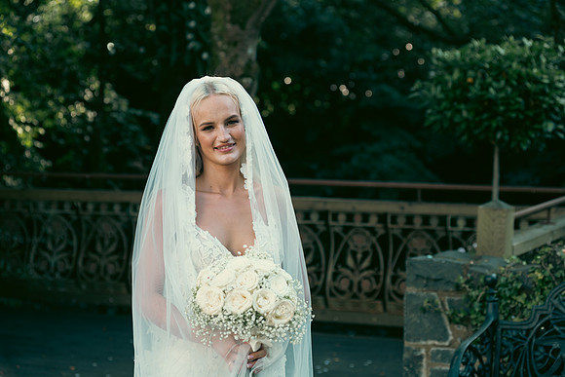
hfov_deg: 23.6
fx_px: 1350
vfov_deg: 15.9
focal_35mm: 86
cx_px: 282
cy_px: 188
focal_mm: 86
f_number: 3.5
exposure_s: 1/200
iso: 160
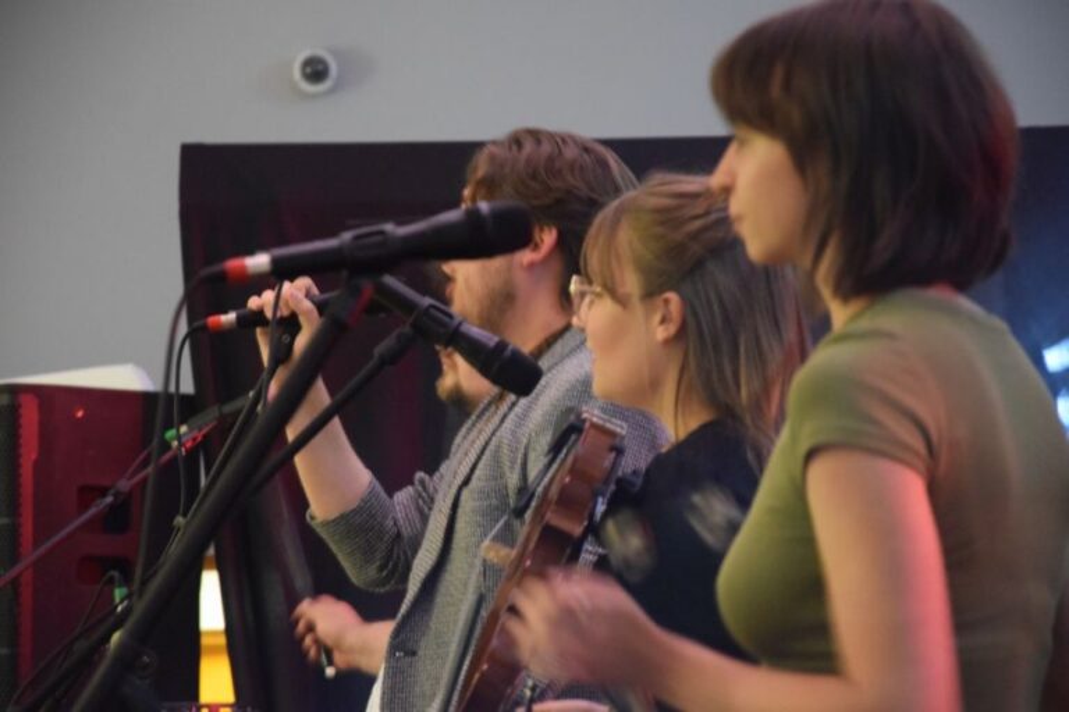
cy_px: 356
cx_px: 534
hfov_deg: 13.0
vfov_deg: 8.7
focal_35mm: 158
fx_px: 4677
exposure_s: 1/25
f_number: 5.6
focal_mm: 105
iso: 6400
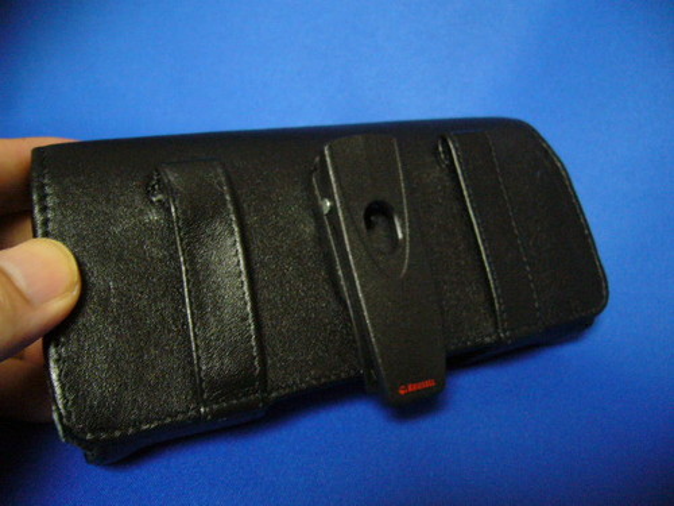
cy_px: 253
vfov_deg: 40.7
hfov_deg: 52.6
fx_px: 681
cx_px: 337
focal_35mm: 35
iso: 200
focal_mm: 5.8
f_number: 2.8
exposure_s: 1/8
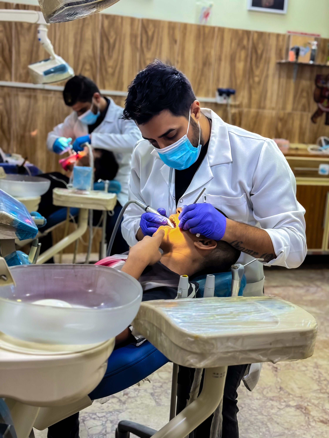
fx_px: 608
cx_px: 164
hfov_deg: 30.3
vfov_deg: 39.7
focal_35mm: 48
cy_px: 219
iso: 80
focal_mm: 6.76
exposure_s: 1/50
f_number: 1.8
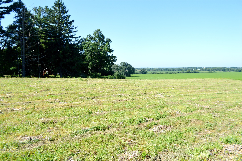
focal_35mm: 27
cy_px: 80
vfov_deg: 47.8
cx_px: 121
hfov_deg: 67.4
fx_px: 181
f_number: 7.1
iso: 100
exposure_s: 1/200
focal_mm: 18
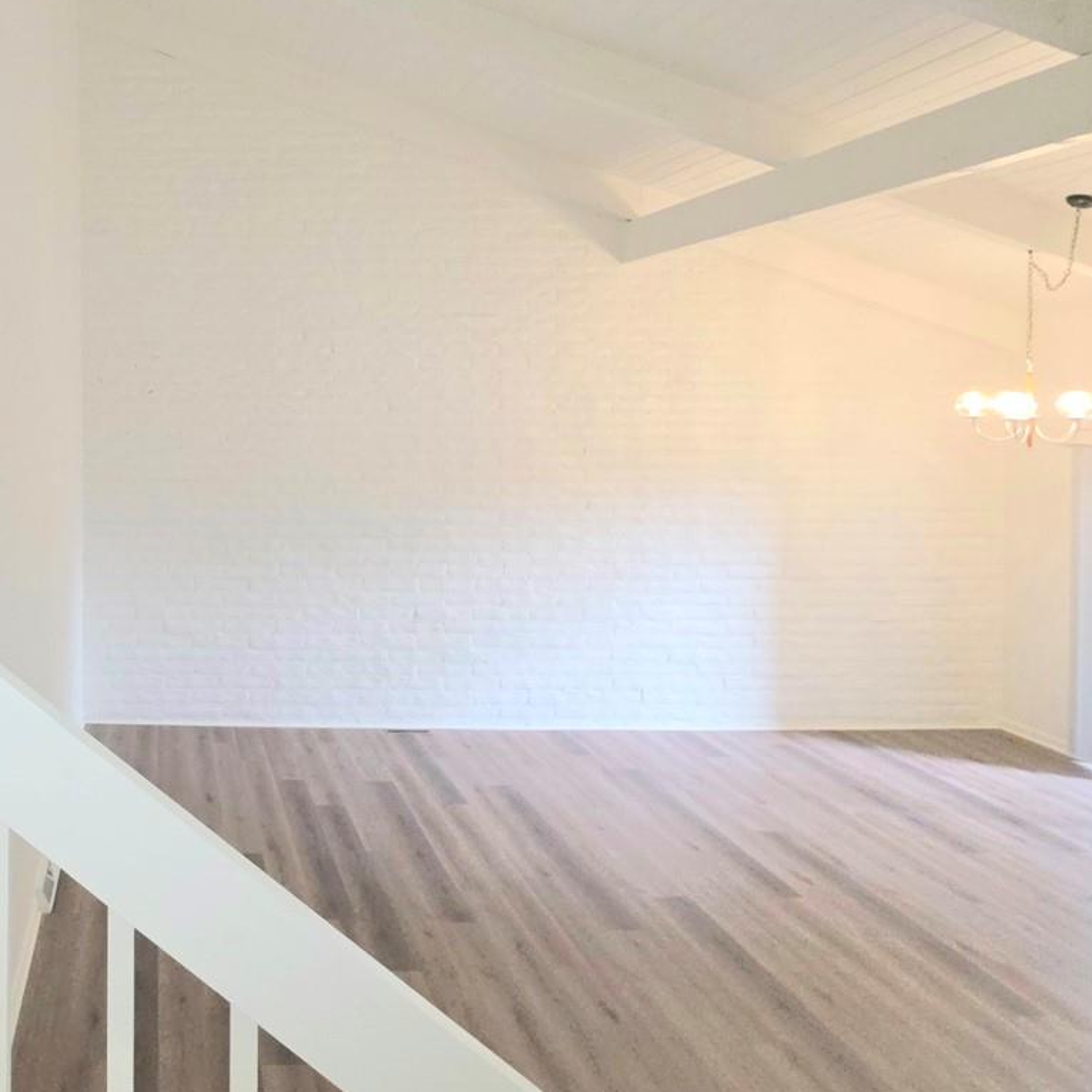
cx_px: 171
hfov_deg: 58.4
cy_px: 426
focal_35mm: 24
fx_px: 857
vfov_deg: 64.3
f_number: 1.9
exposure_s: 1/60.2
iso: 250
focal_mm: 2.2
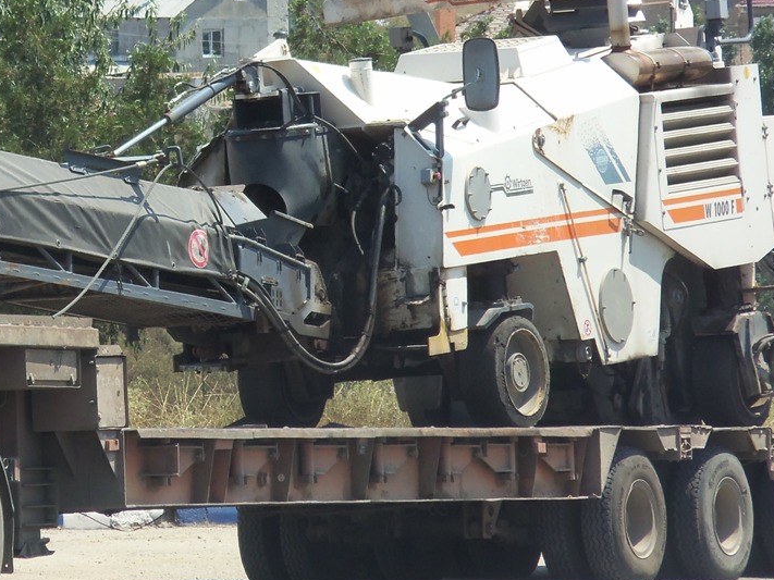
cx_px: 195
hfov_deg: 5.1
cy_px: 171
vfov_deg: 3.9
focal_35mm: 385
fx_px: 8607
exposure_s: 1/250
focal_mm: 39.4
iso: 80
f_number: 5.7
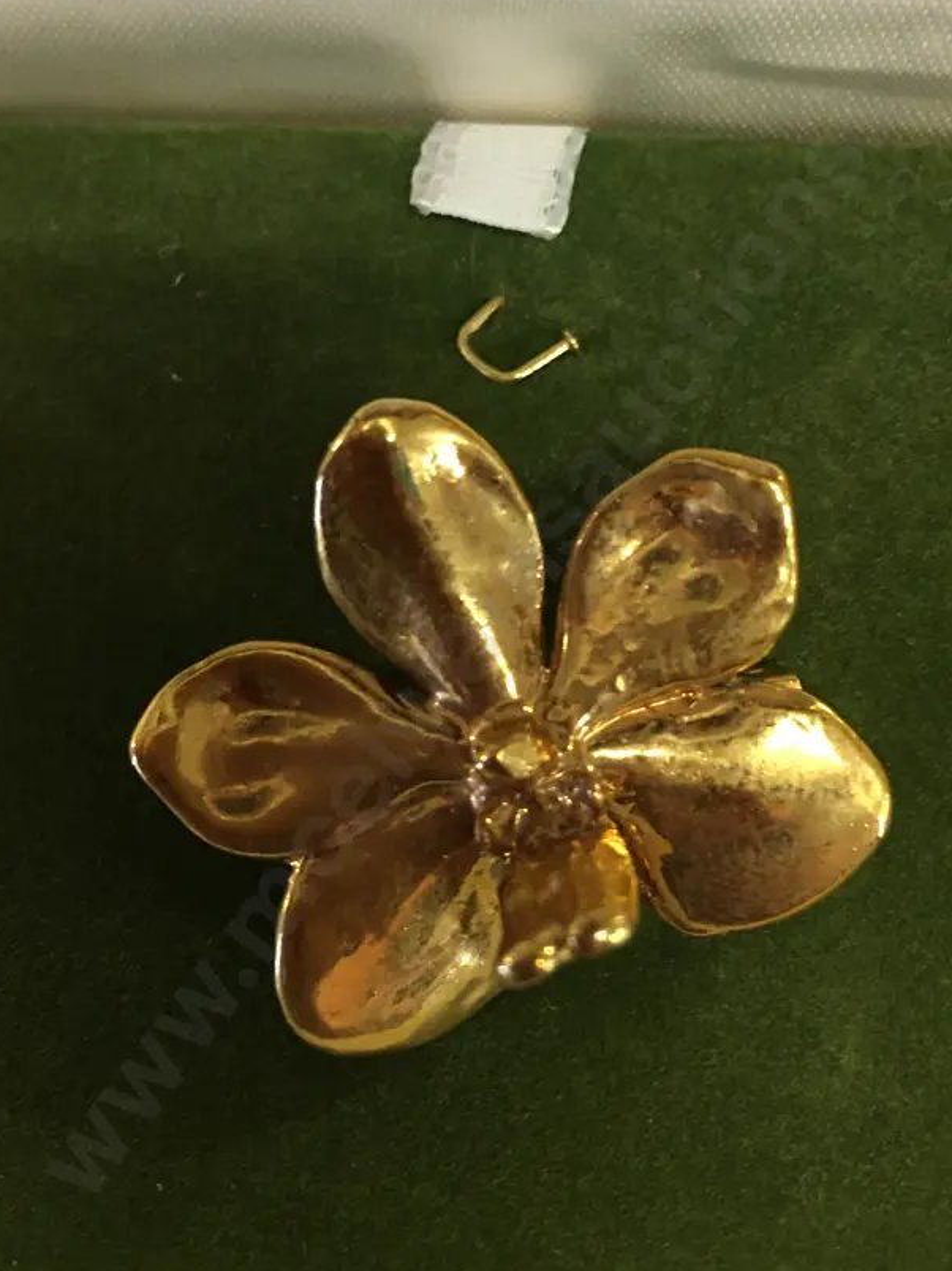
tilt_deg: -76.6
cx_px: 549
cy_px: 541
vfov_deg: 50.0
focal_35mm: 37
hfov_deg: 38.6
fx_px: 1357
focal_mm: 4.15
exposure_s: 1/17
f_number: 2.2
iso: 125
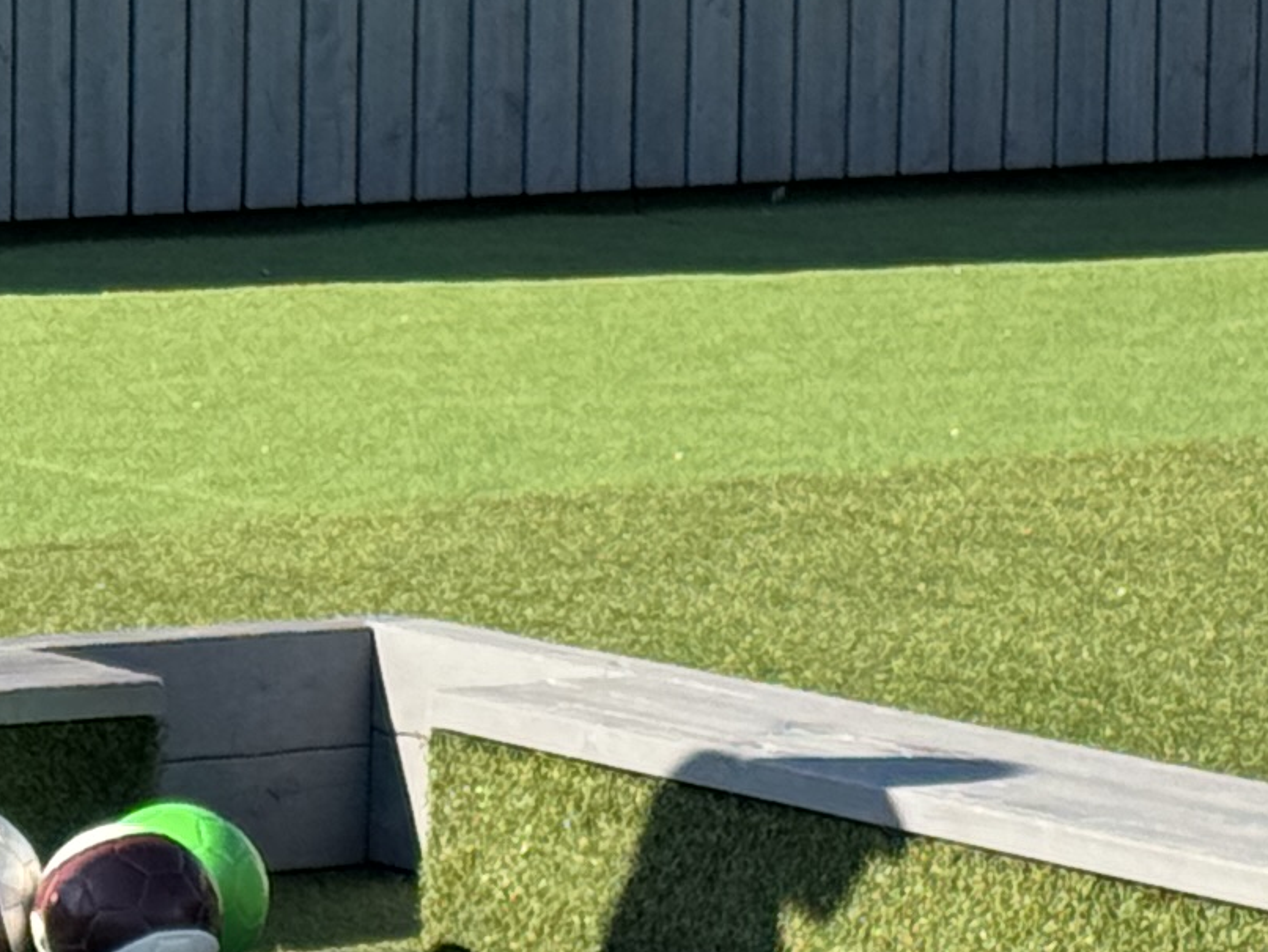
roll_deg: +0.0
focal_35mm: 240
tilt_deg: -6.7
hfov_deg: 8.1
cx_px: -360
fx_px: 8794
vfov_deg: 6.2
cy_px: 445
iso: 64
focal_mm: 6.76
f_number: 1.78
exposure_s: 1/2611
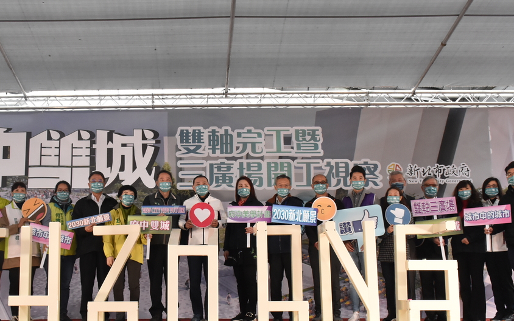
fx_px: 715
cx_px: 188
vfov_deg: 25.4
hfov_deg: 39.3
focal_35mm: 51
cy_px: 168
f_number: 8
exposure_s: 1/200
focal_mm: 22
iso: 2000
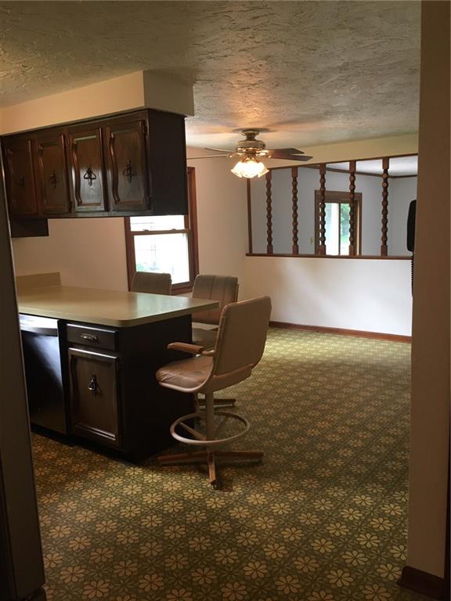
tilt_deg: -8.6
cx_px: 226
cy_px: 300
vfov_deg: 61.7
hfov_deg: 48.2
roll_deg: +1.4
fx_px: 504
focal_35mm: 29
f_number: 2.2
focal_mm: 4.15
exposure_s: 1/30
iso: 80
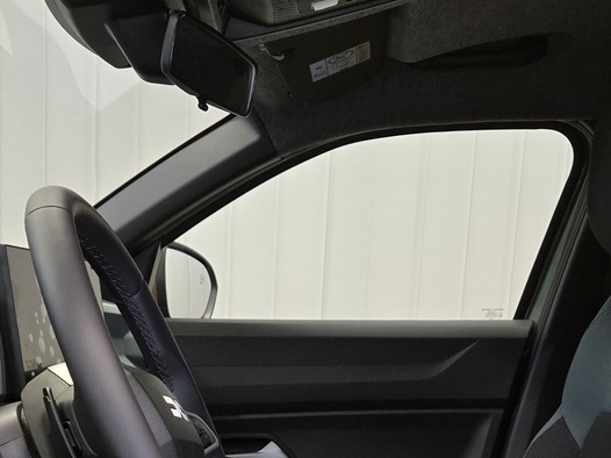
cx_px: 309
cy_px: 574
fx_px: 1111
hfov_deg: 30.7
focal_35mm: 63
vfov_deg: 21.3
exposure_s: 1/90.1
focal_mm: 5.4
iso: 250
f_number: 1.8
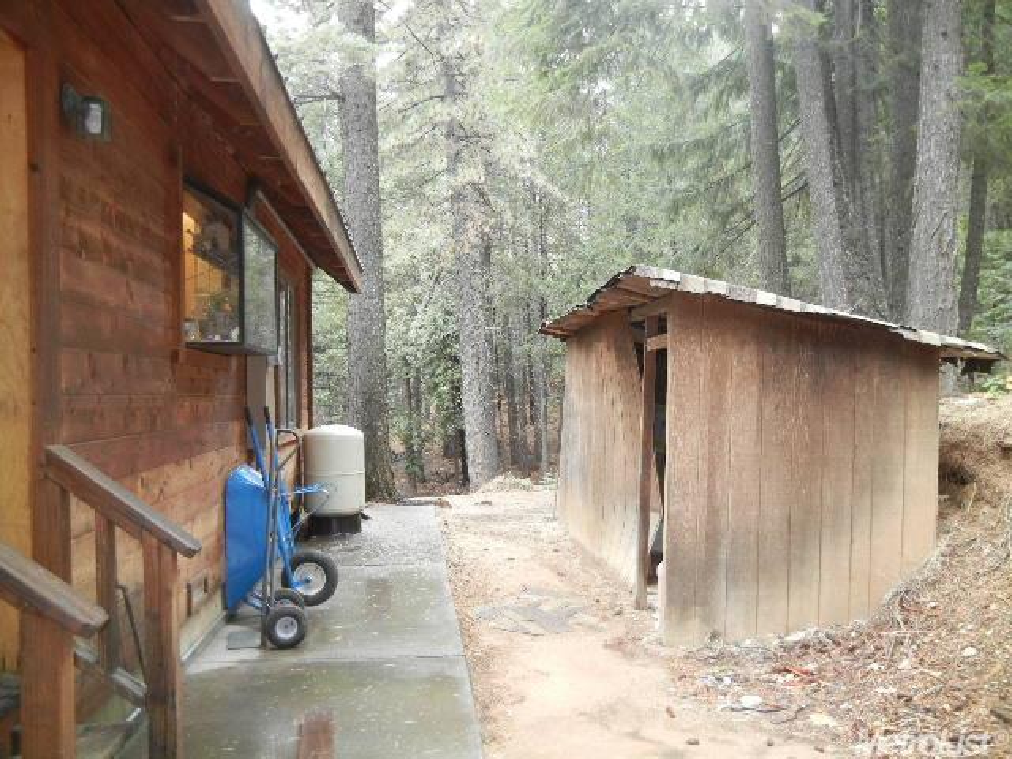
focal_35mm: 30
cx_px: 506
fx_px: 877
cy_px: 380
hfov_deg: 60.0
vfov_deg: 46.8
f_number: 3.5
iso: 355
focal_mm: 5.4
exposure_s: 1/30
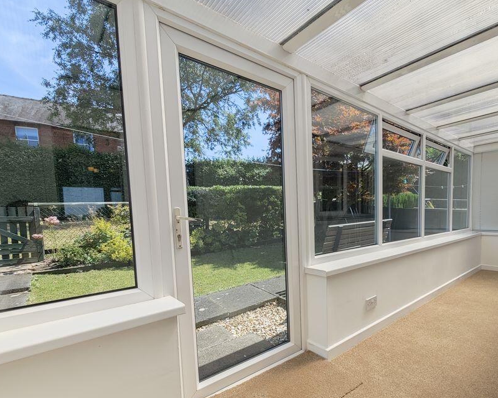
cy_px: 235
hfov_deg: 95.4
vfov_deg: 83.2
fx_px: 221
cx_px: 302
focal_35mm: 15
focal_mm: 2.03
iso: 50
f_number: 1.8
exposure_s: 1/665
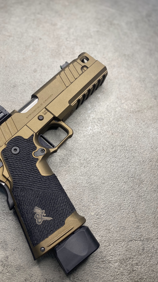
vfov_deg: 66.1
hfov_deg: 39.8
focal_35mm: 29
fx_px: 216
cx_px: 56
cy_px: 140
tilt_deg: -67.1
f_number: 1.8
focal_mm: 4.25
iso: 100
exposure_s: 1/120
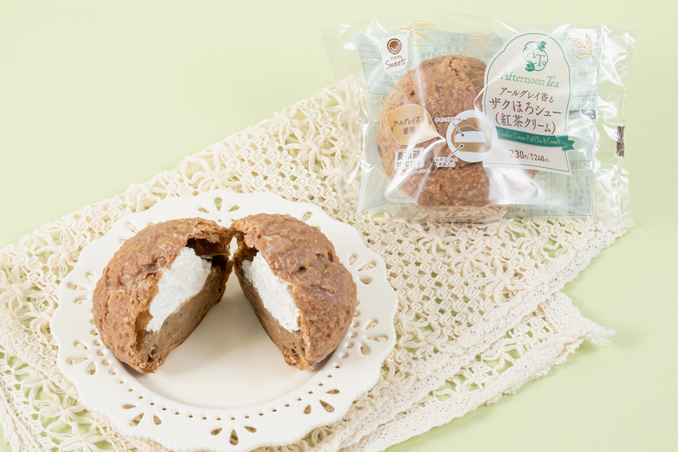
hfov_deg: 28.8
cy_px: 226
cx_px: 339
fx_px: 1318
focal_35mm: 70
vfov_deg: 19.5
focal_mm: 70
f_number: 13
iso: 2500
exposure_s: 1/80
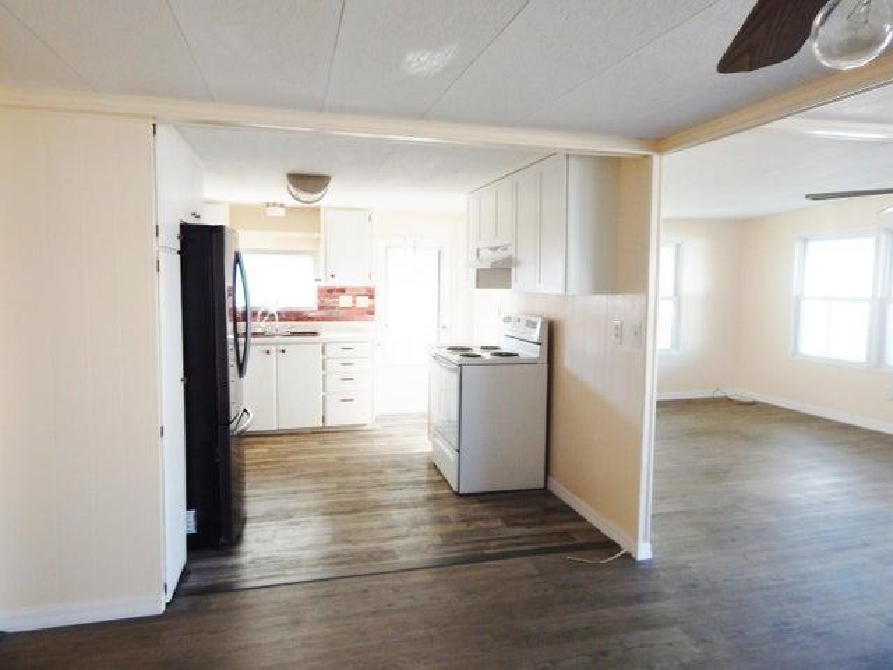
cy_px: 335
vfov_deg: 61.1
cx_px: 446
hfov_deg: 76.4
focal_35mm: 22
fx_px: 568
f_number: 3
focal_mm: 4
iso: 125
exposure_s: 1/50
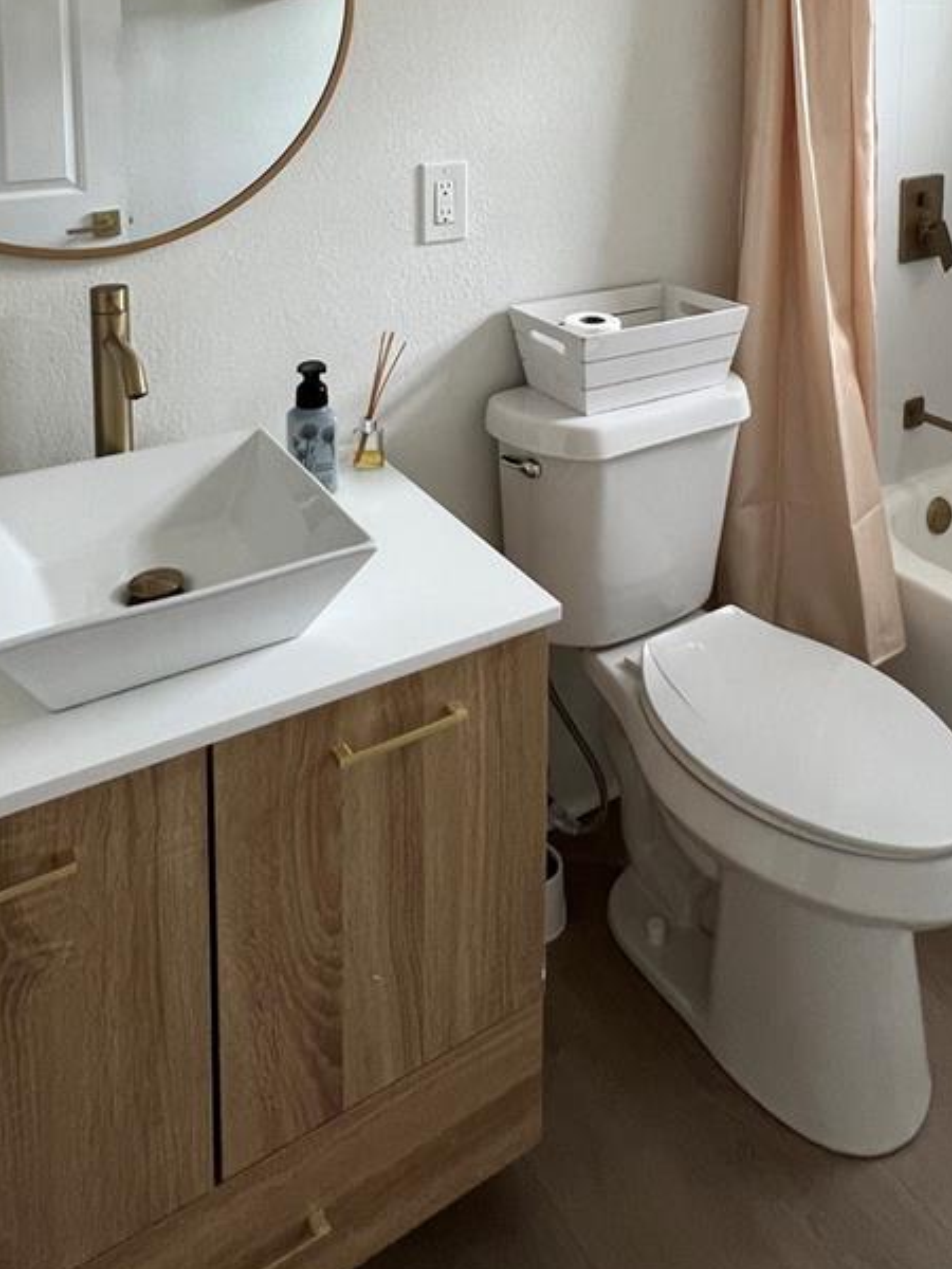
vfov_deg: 57.8
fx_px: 953
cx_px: 493
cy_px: 129
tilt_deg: -5.7
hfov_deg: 53.1
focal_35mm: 26
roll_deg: +0.4
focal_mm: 1.57
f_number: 1.8
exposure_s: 1/99
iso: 125
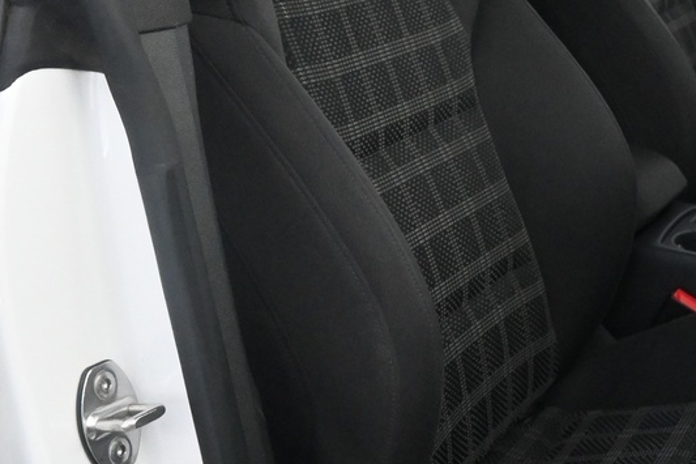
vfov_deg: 18.6
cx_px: 657
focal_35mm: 73
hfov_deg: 26.6
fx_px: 1411
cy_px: 139
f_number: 4.5
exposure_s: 1/80
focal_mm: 16
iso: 4000
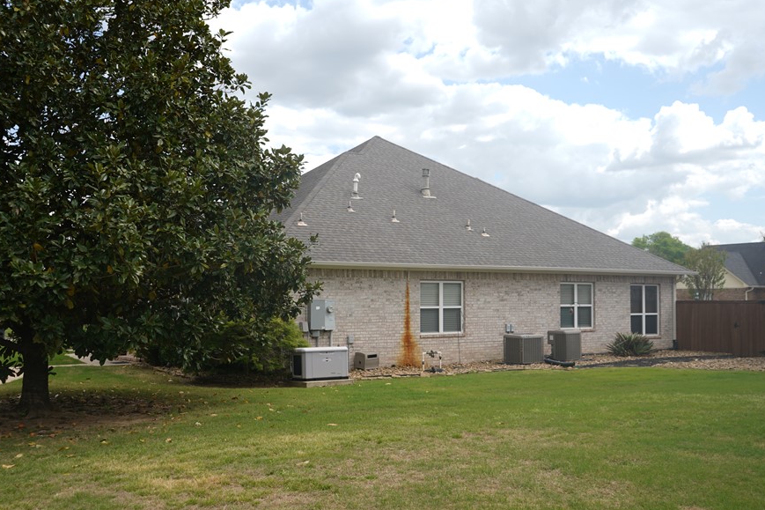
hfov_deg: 54.4
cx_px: 367
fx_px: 744
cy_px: 270
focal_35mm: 35
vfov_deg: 37.8
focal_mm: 28
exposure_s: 1/400
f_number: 4.5
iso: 64
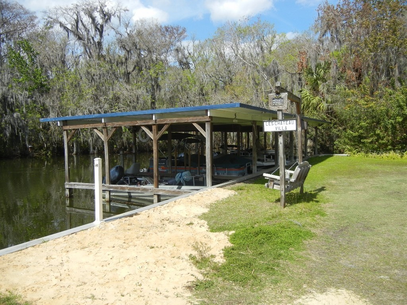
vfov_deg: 46.8
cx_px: 204
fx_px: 353
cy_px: 152
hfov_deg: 60.0
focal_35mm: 30
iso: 160
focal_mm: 5.4
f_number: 7
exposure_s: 1/386
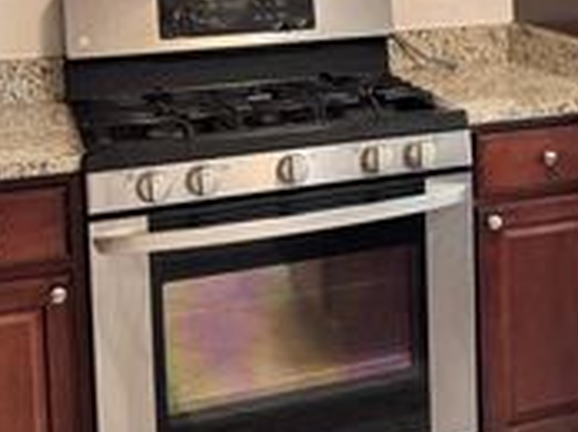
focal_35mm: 69
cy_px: -22
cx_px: 551
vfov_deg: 20.4
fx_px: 1151
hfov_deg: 26.9
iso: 160
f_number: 1.78
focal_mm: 6.76
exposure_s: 1/60
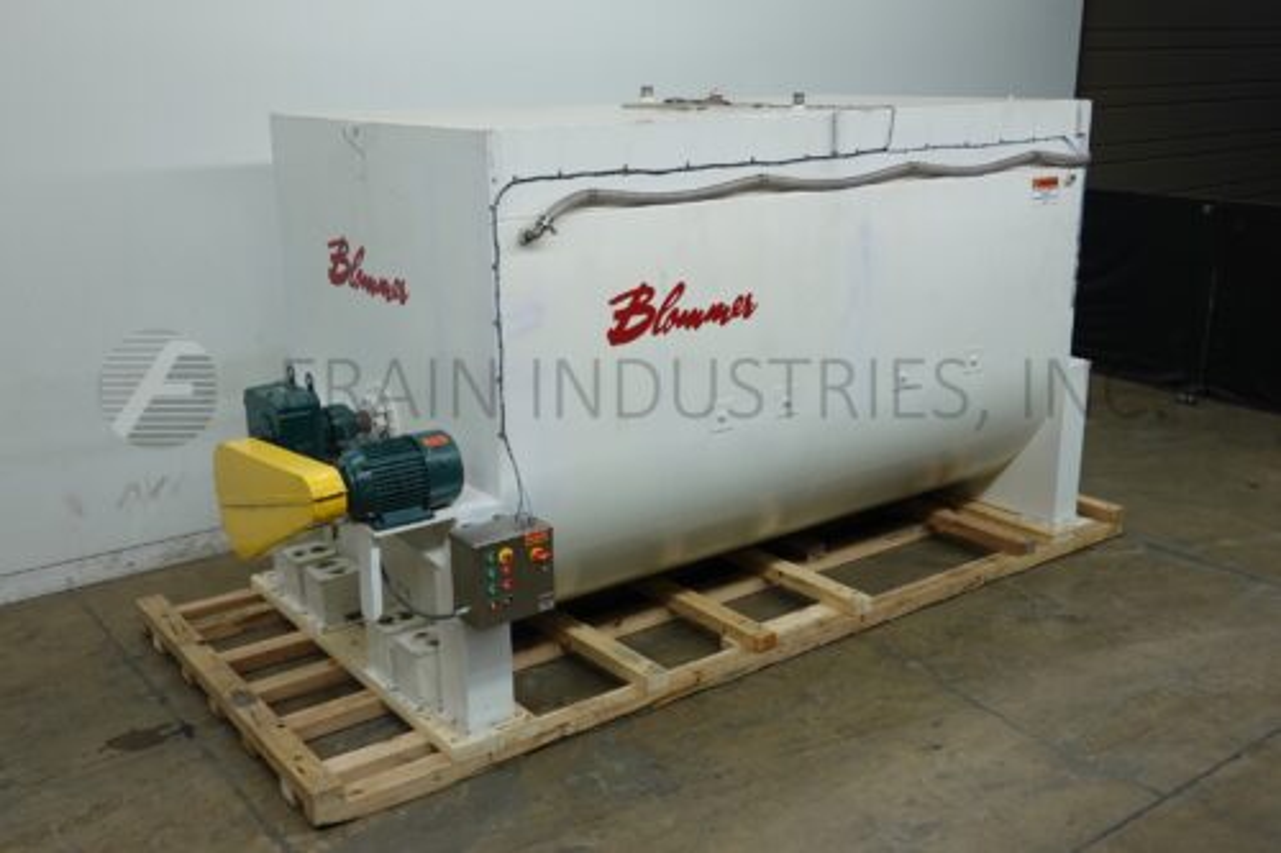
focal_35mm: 36
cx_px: 640
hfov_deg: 53.1
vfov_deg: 36.8
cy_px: 426
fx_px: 1281
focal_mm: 13.29
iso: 125
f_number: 3.5
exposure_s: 1/60
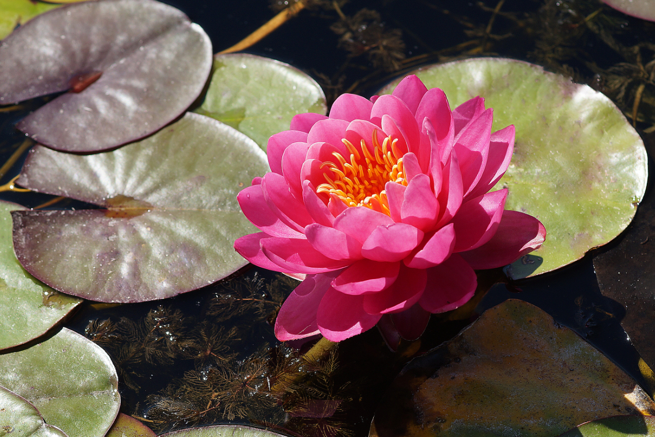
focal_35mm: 150
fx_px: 2729
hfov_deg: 13.7
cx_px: 328
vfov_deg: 9.1
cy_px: 218
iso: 100
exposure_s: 1/320
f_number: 5.6
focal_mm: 100
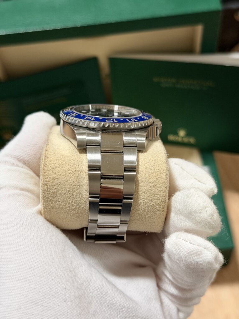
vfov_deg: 39.7
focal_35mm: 48
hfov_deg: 30.3
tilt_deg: -58.8
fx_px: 442
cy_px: 160
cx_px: 120
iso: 200
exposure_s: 1/40
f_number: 1.78
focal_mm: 6.76
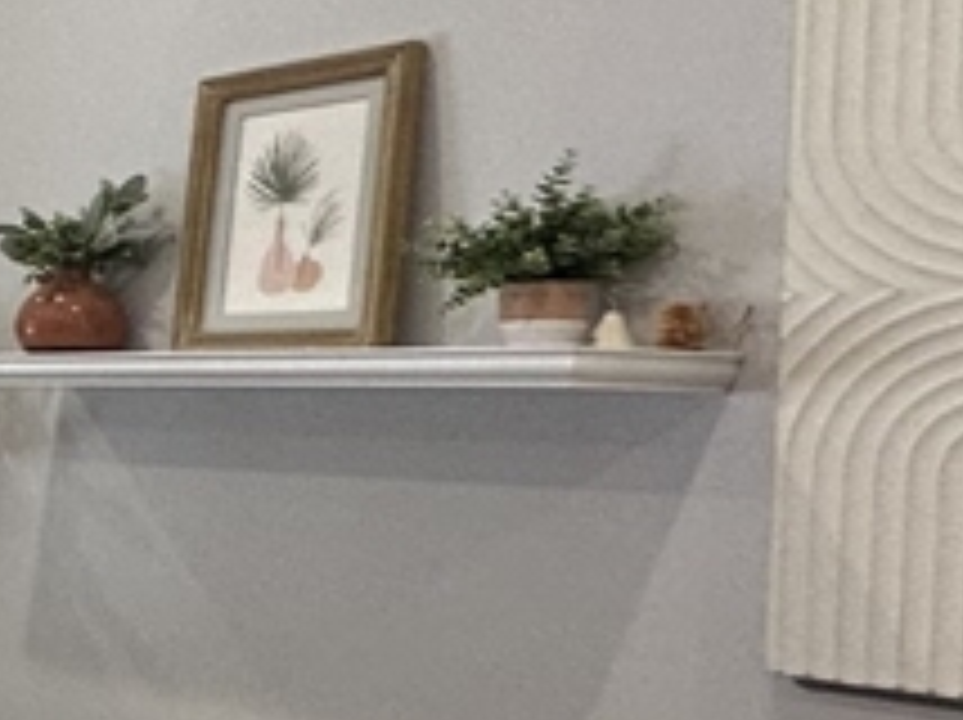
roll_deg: +0.4
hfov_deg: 15.7
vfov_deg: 21.9
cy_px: 423
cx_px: -1296
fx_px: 1862
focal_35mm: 67
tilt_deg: -1.2
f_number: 2.2
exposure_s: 1/120
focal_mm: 2.22
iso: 100
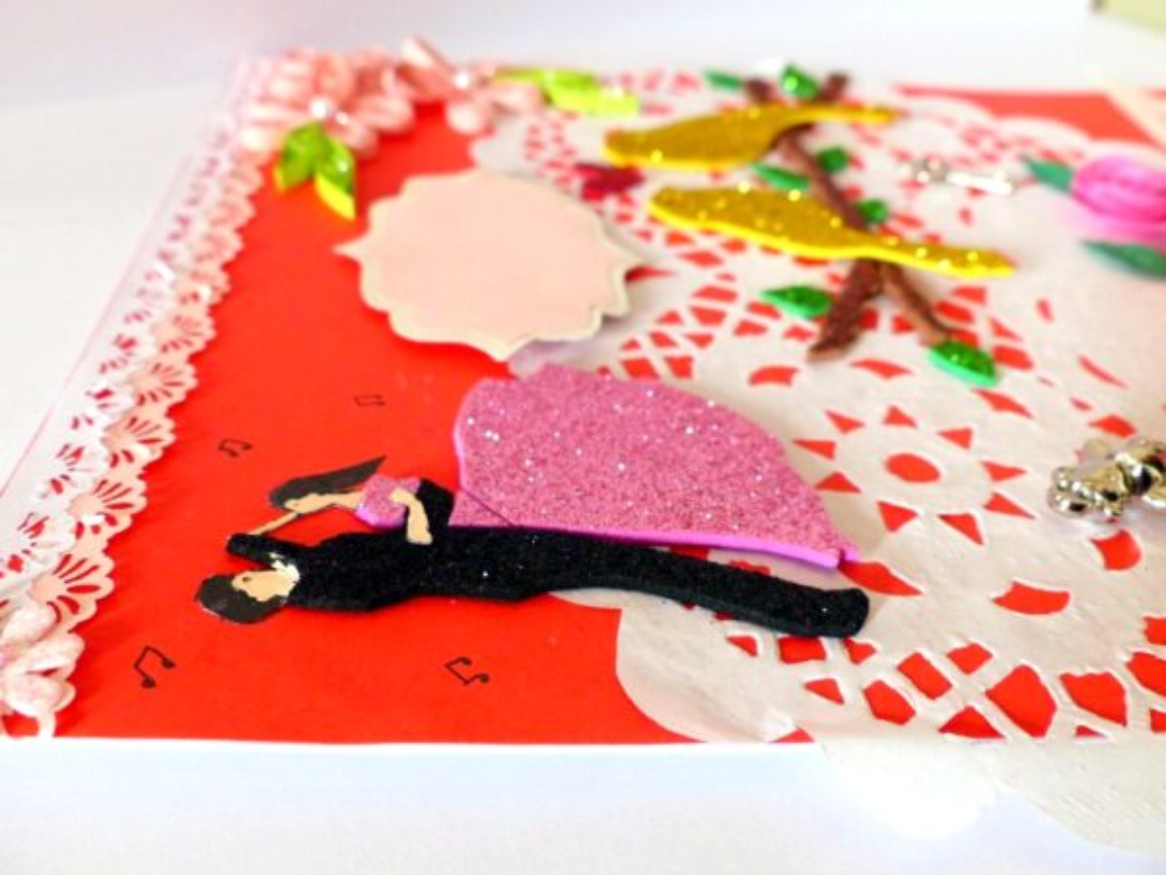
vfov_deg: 44.2
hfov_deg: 56.8
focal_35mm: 32
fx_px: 1078
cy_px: 438
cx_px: 583
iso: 320
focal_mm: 5.7
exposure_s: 1/60
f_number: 2.8
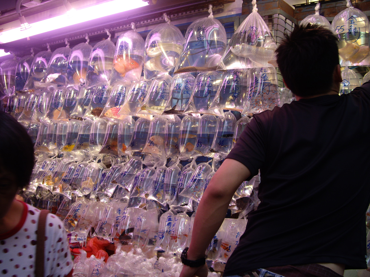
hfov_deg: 49.0
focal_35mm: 38
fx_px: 406
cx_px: 185
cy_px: 138
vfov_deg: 37.7
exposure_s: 1/50
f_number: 2.8
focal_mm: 7.9
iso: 100
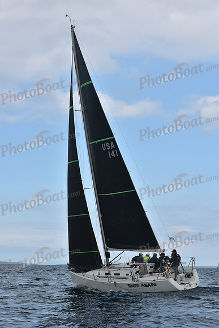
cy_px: 164
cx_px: 110
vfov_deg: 28.8
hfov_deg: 19.5
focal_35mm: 70
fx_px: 638
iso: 400
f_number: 10
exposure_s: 1/800
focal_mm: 70
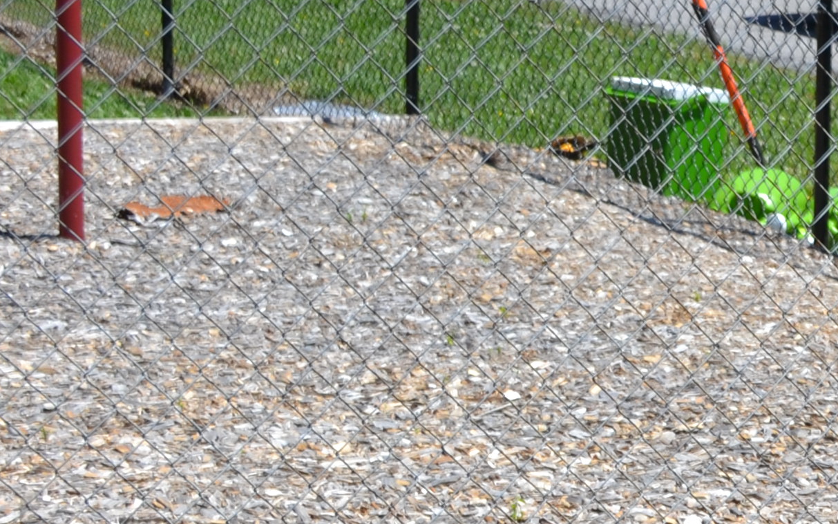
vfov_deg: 8.7
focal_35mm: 151
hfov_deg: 12.6
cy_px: 465
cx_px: 1498
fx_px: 3448
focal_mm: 26
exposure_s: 1/250
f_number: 8
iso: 100
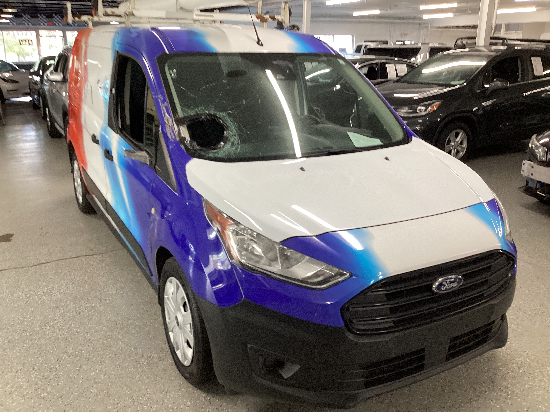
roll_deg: -0.5
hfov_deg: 58.4
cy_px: 206
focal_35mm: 31
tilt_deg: -17.8
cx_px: 275
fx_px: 493
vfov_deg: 45.4
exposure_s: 1/50
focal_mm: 3.3
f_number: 2.4
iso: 80
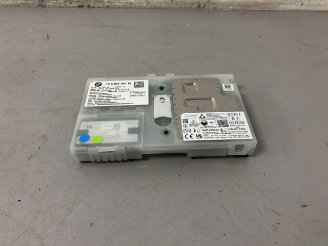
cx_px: 164
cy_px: 123
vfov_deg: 49.7
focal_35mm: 28
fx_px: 265
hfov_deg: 63.4
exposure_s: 1/33
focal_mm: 4
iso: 32
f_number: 1.8
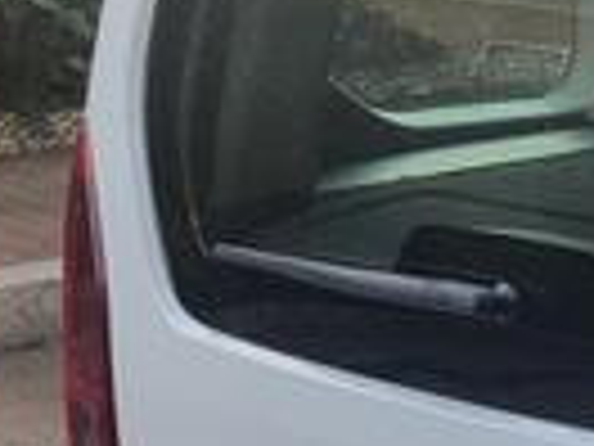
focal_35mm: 128
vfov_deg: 11.5
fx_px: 2196
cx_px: 1256
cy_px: 421
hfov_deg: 13.0
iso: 50
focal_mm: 5.4
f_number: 1.8
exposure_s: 1/100
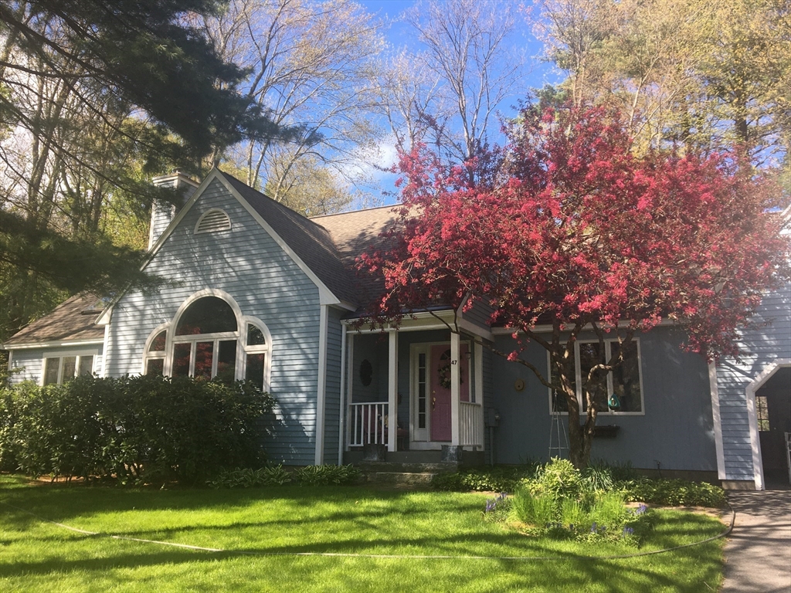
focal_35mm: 29
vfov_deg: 48.2
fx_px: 663
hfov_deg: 61.7
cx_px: 396
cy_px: 296
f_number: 2.2
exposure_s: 1/432
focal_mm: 4.15
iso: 25
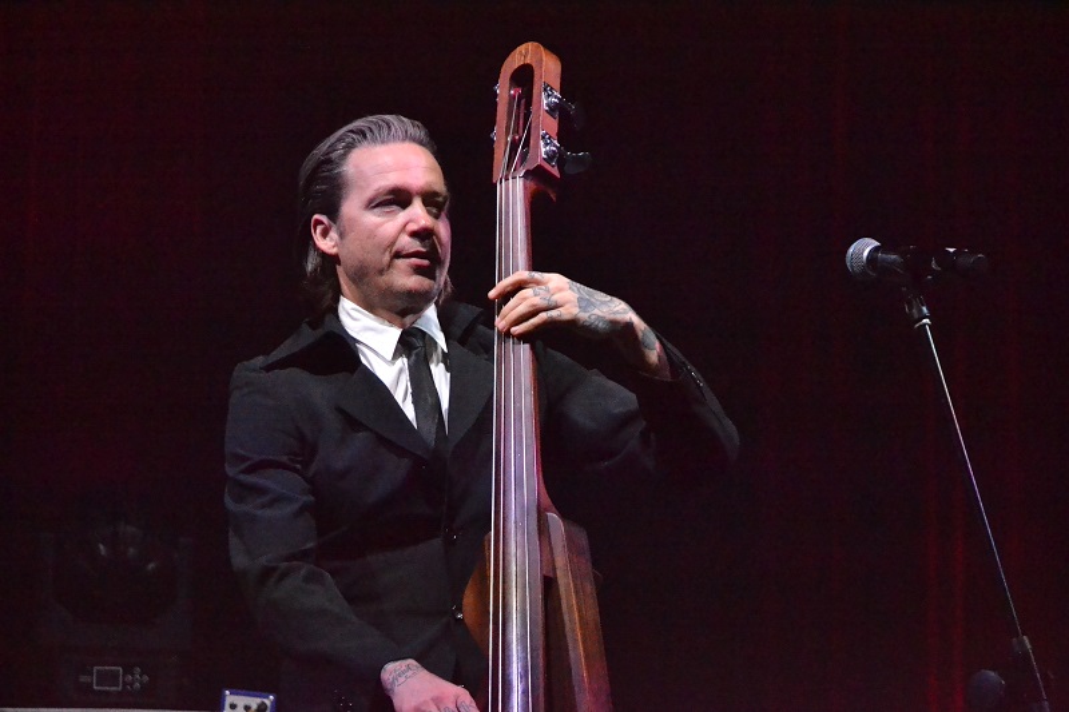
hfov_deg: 13.0
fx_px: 4676
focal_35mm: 158
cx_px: 534
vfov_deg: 8.7
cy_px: 356
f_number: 5.6
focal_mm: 105
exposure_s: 1/500
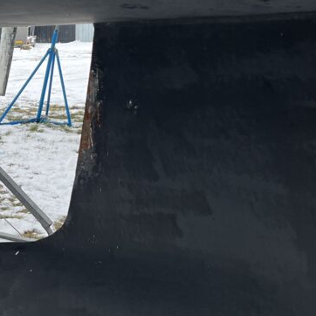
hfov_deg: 24.5
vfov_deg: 25.9
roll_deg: -0.4
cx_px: -44
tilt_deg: -3.4
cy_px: 52
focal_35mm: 65
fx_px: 671
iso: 50
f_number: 1.6
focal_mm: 5.1
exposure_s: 1/121
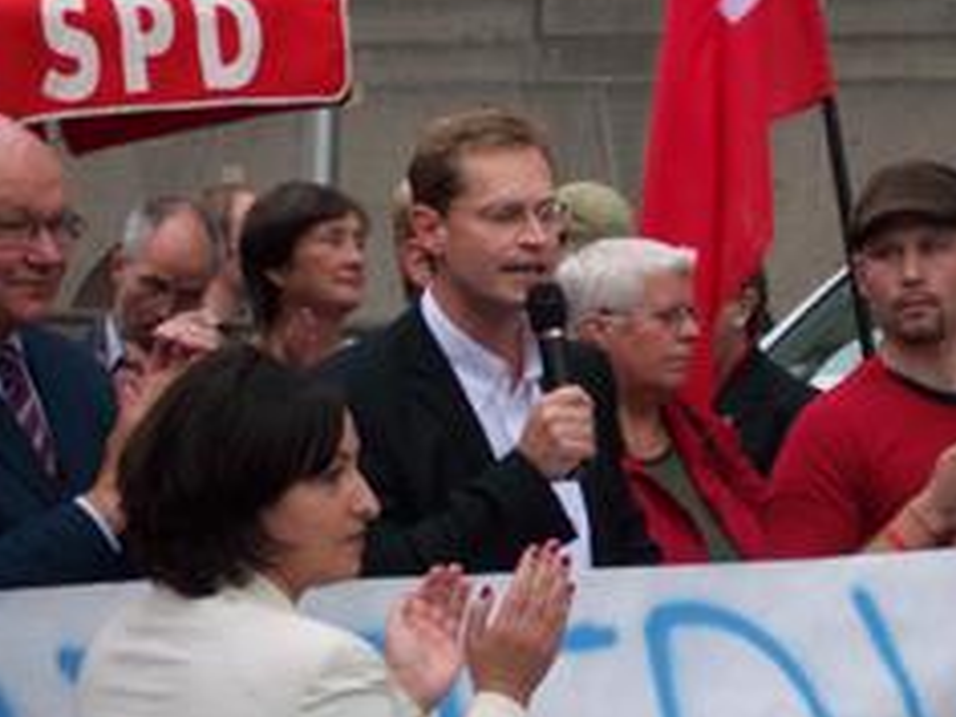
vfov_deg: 8.5
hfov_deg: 11.3
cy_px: 304
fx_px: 4805
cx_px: 660
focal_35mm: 174
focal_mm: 24
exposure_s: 1/90
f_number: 4.8
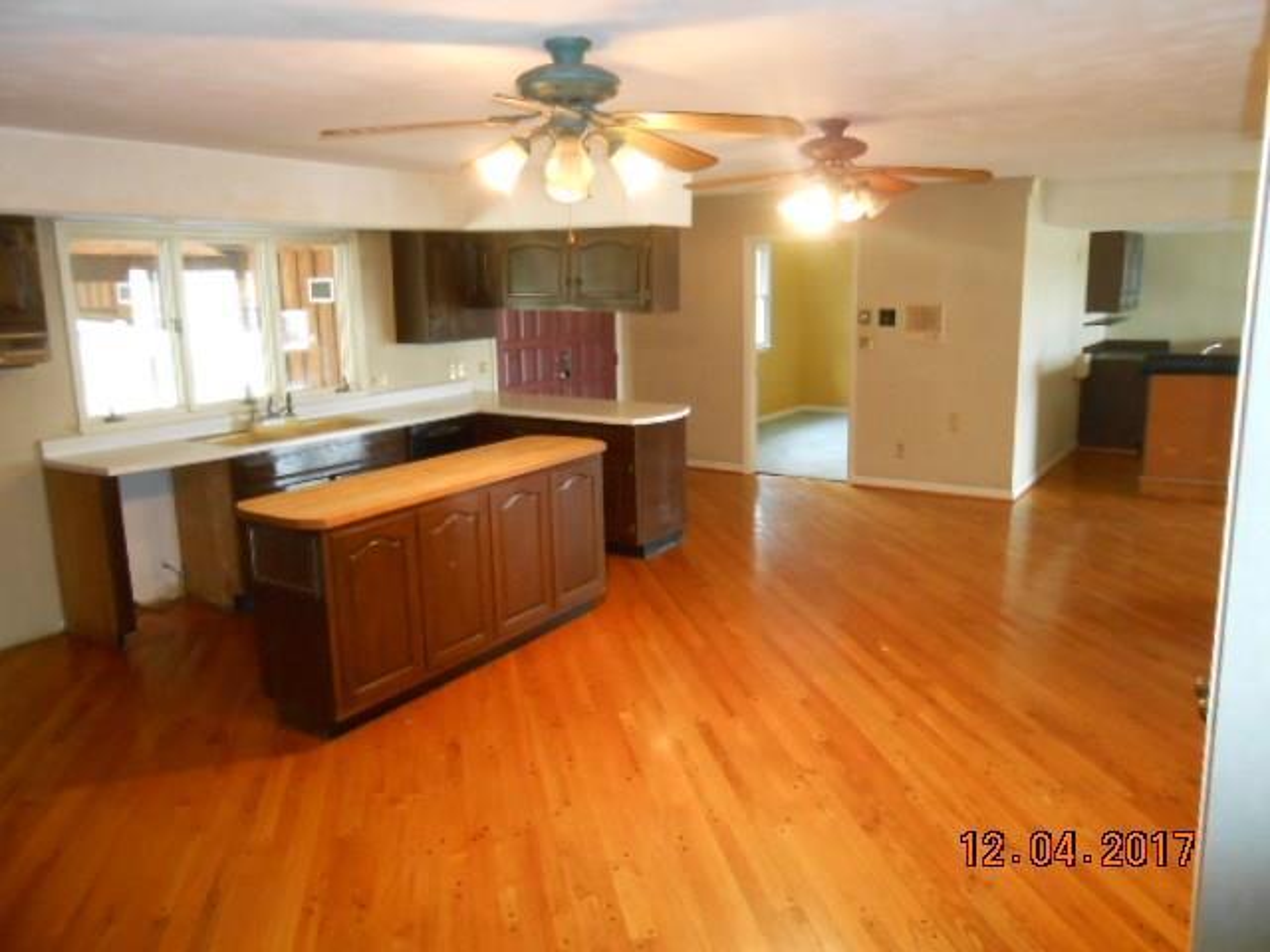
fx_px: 954
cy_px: 476
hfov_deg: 67.3
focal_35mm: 26
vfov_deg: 53.1
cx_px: 635
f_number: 3.5
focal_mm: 4.6
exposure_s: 1/25
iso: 640
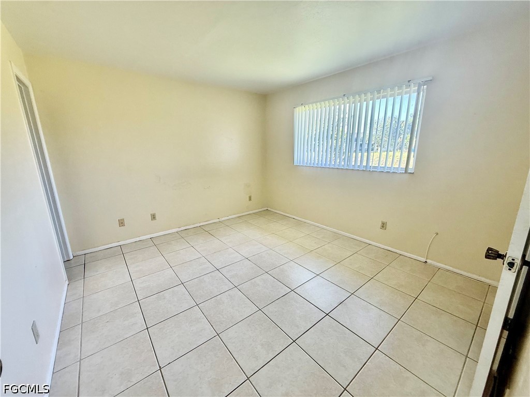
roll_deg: -0.5
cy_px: 198
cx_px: 265
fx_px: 214
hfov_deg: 102.1
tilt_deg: -12.6
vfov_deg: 85.7
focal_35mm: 14
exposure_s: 1/99
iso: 100
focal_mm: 2.22
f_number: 2.2
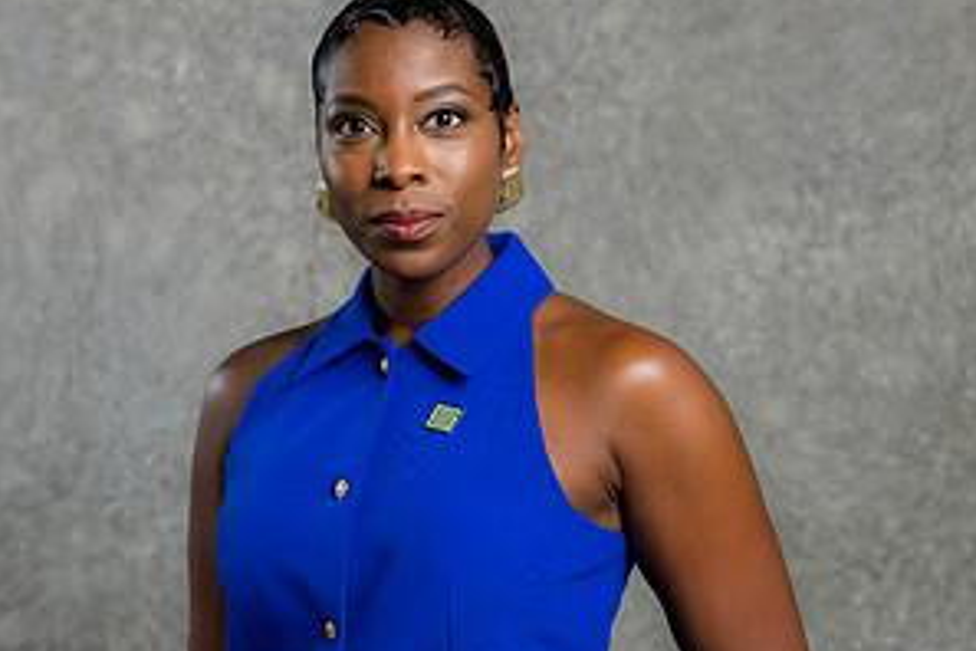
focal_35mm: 129
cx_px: 486
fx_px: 3497
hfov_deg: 15.9
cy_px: 562
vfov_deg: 10.6
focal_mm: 85
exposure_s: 1/200
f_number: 5
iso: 125
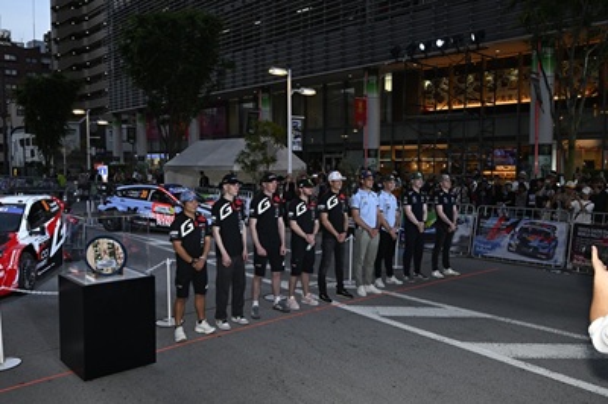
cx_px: 304
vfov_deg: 43.5
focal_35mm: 30
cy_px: 202
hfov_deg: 62.0
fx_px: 506
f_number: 5.6
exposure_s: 1/200
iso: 640
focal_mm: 30
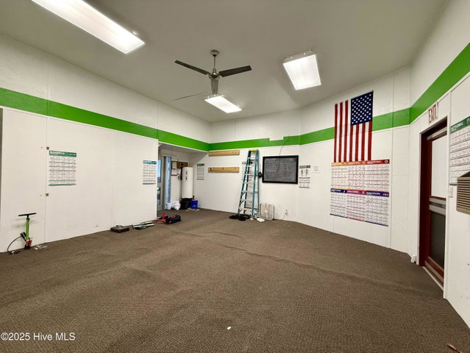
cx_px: 235
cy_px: 176
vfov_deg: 85.7
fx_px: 190
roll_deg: -1.9
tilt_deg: +0.8
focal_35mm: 14
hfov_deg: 102.0
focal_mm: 2.22
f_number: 2.2
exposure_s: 1/63
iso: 320
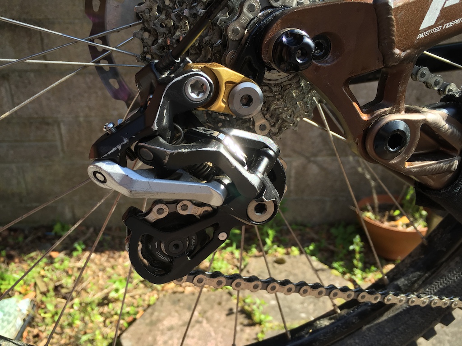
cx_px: 231
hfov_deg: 61.7
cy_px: 173
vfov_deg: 48.2
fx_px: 387
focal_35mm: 29
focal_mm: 4.15
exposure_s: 1/460
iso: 32
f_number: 2.2
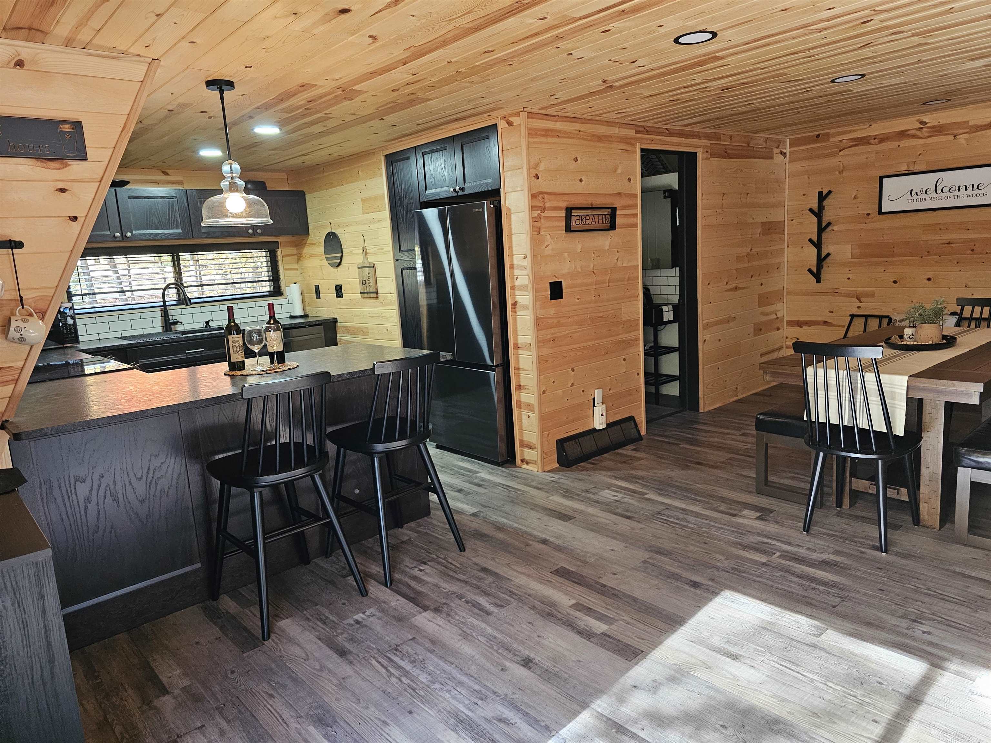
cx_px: 496
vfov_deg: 58.9
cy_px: 372
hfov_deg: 73.9
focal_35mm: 23
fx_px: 658
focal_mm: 6.3
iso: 800
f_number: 1.7
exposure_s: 1/120
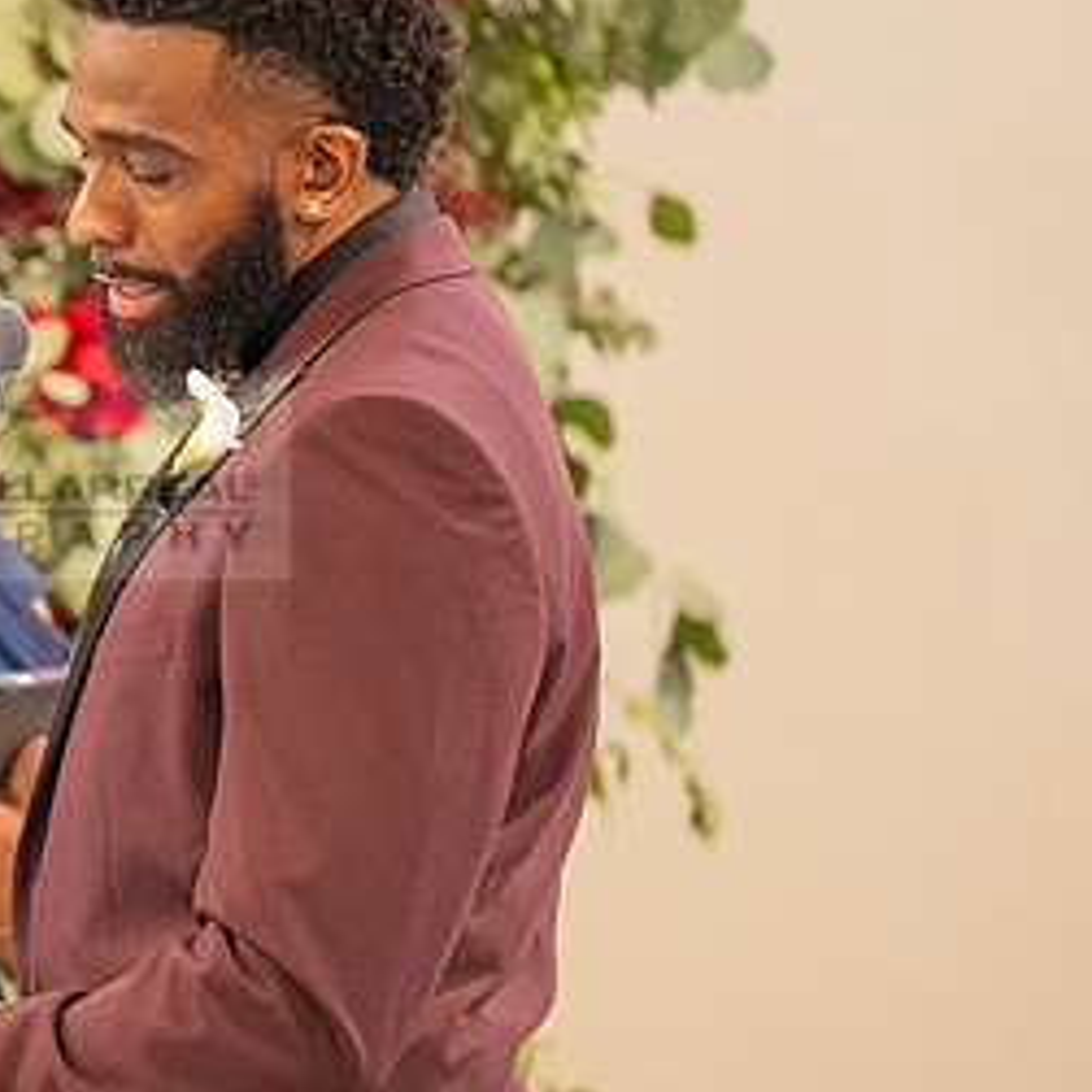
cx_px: -173
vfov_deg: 4.2
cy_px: 435
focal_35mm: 422
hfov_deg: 4.1
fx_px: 15061
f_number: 2.8
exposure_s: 1/125
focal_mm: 200
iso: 1600
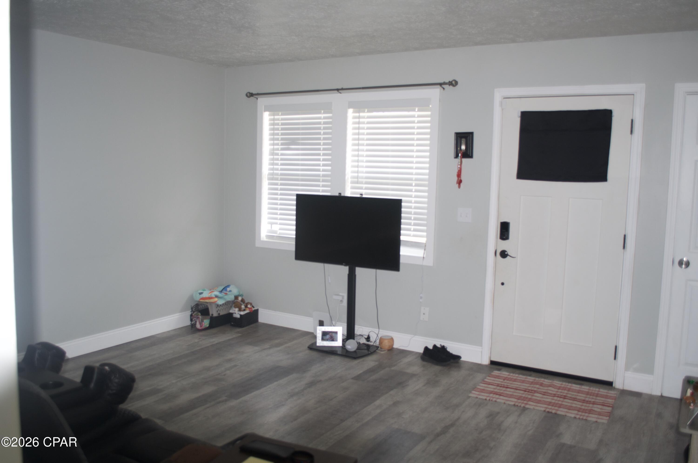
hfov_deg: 62.0
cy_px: 232
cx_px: 349
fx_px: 581
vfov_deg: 43.5
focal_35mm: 30
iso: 200
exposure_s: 1/30
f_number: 5.6
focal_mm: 20
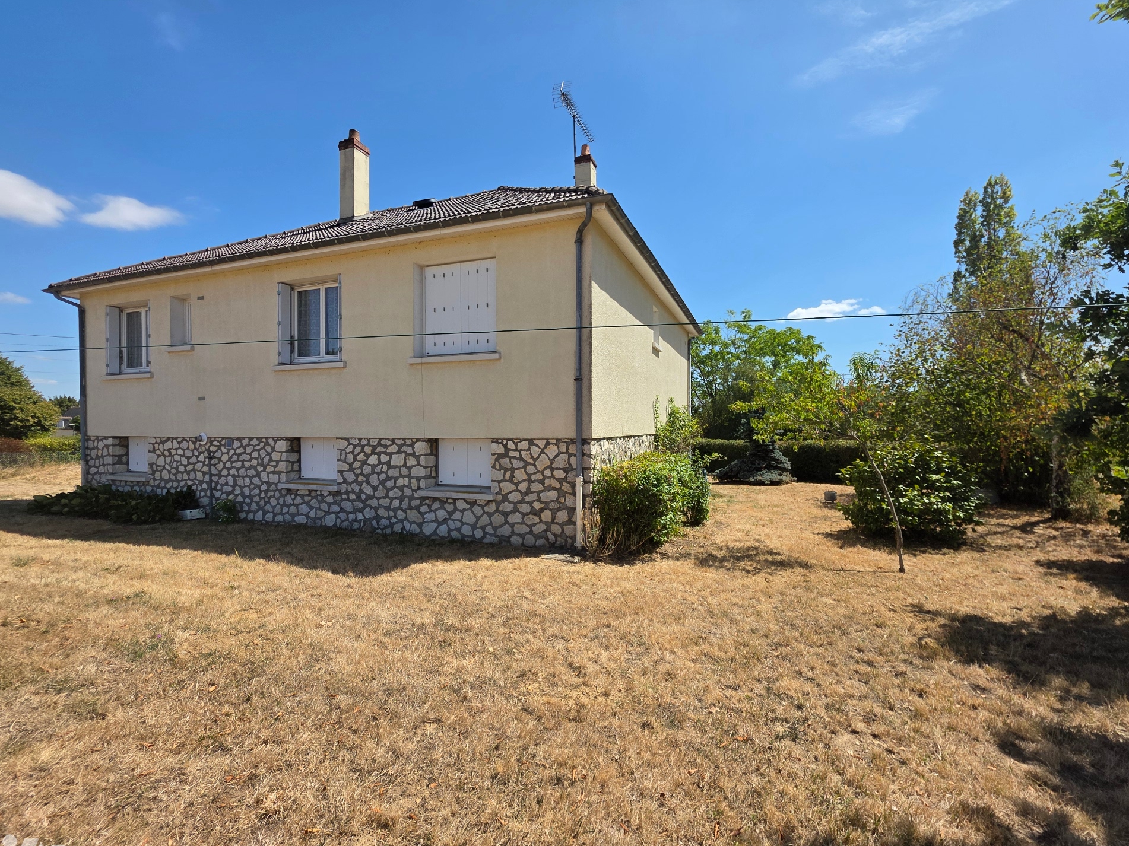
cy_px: 424
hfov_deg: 101.9
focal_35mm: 14
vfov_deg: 85.7
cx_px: 598
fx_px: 457
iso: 40
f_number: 1.9
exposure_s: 1/1910
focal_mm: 2.2
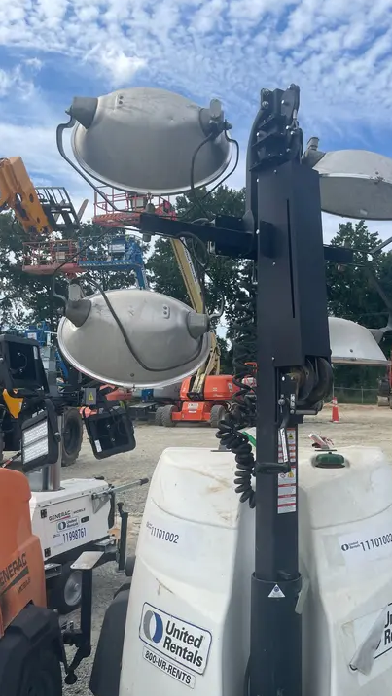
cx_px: 267
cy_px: 348
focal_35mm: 29
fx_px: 536
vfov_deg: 66.1
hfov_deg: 39.6
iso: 32
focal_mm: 4.2
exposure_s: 1/2882
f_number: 1.6
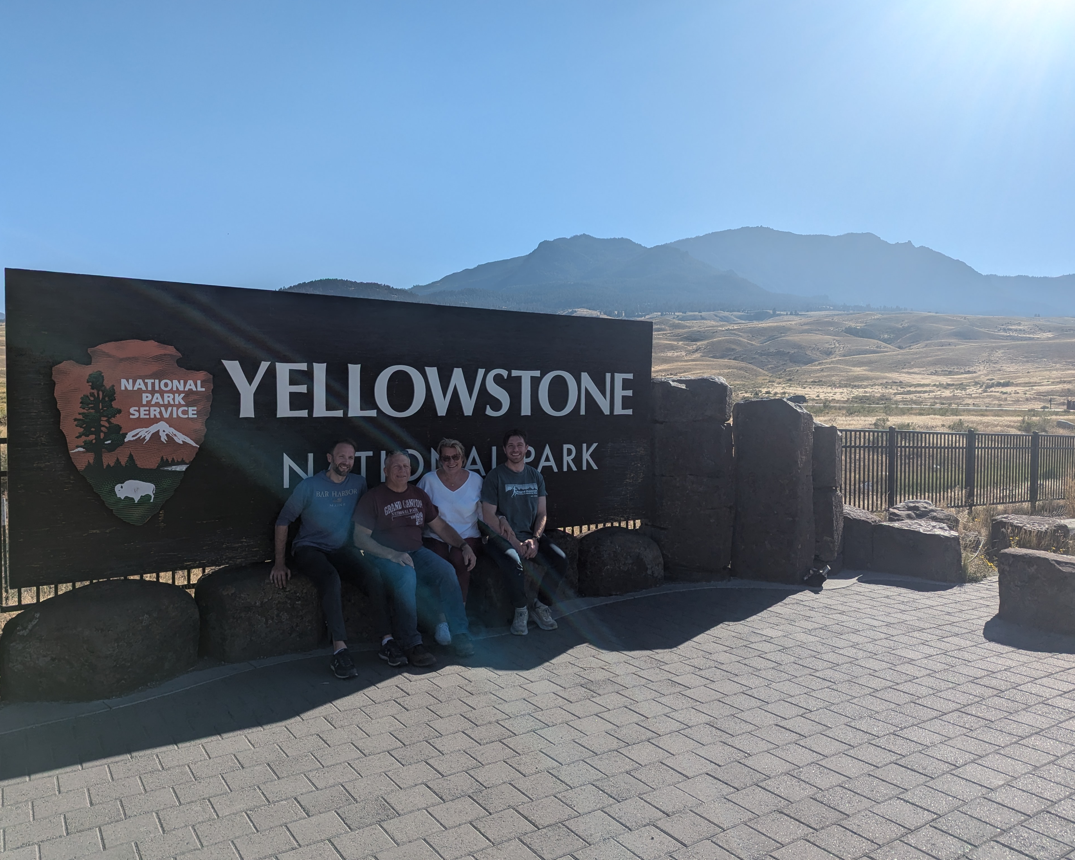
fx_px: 795
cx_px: 543
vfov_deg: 56.8
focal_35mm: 25
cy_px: 430
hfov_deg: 68.1
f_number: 1.85
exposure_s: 1/4525
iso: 34
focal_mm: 6.81
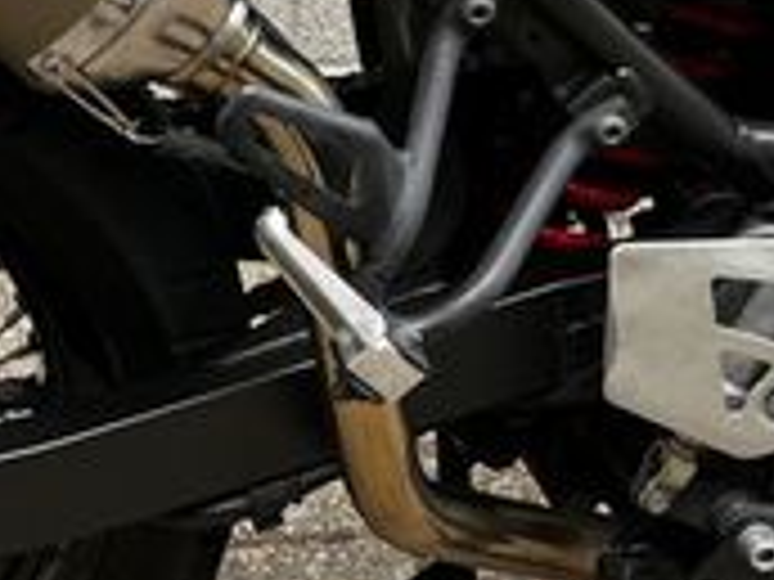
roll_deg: +1.1
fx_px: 2169
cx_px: -225
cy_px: -67
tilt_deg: -21.6
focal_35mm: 97
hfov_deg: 18.8
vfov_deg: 14.9
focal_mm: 5.1
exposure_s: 1/186
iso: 40
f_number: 1.6
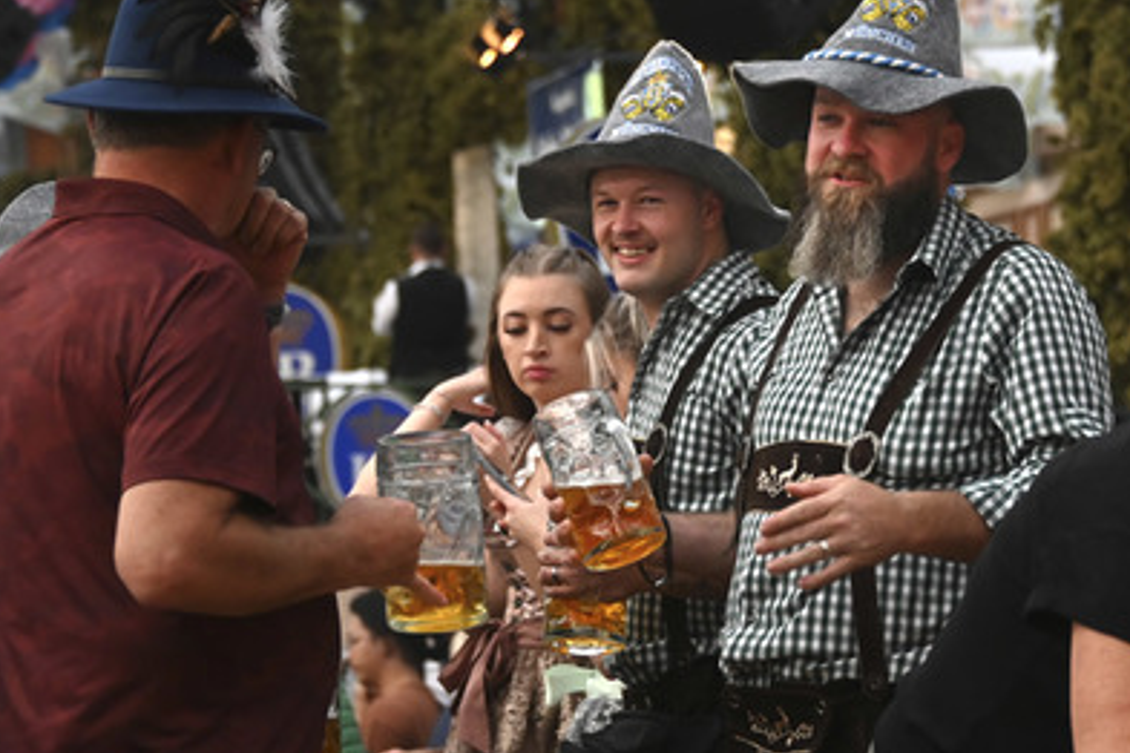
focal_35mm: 158
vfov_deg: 8.7
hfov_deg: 13.0
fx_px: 4959
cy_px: 354
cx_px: 578
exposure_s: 1/500
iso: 4000
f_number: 5.3
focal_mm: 92
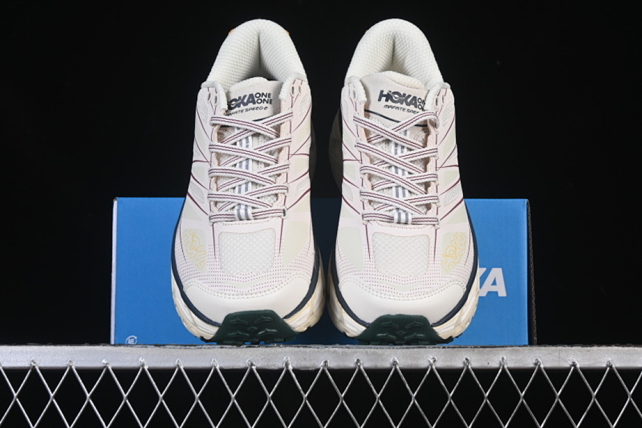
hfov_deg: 27.0
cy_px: 214
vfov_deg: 18.2
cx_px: 321
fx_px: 1337
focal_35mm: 75
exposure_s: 1/80
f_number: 8
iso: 160
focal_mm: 50
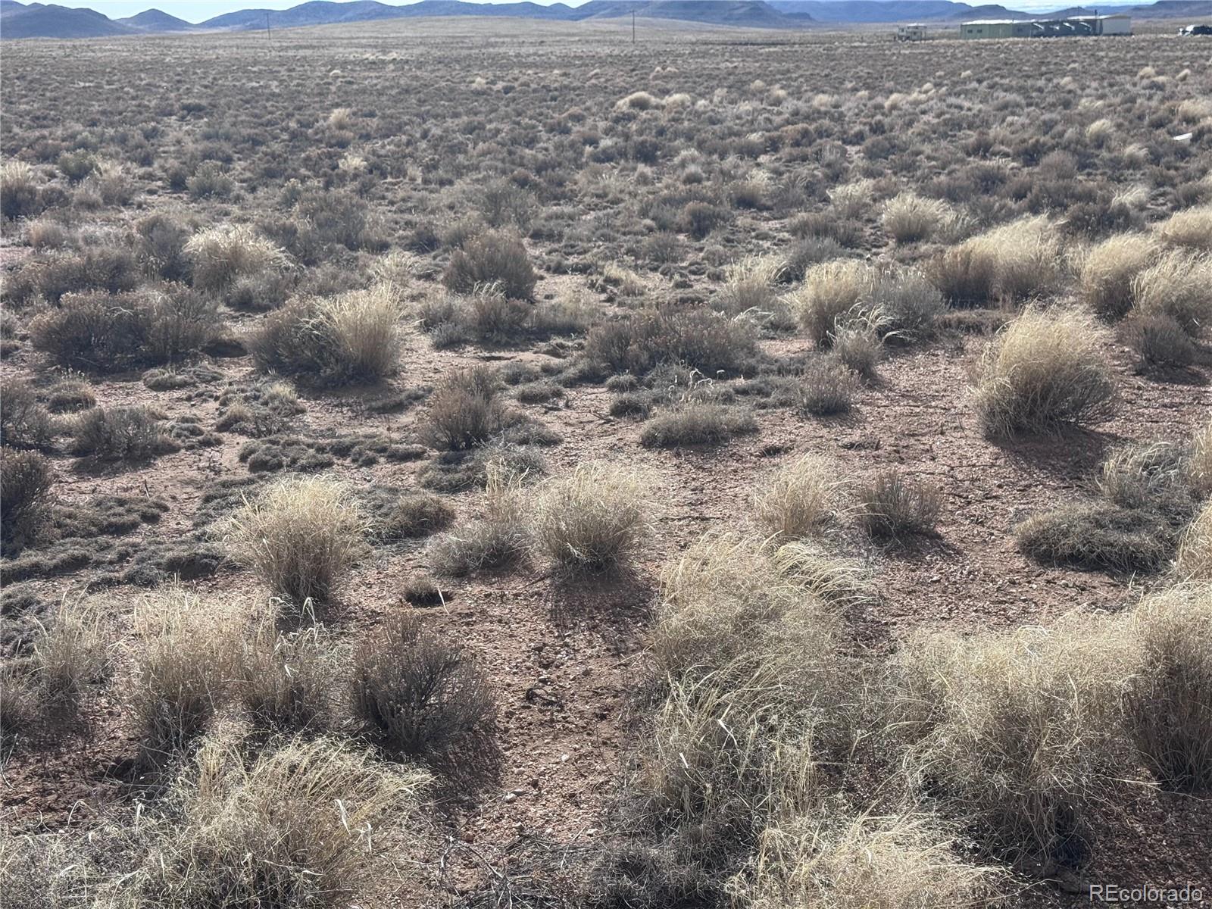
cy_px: 454
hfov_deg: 39.7
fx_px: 1681
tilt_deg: -15.0
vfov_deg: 30.3
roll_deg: +1.2
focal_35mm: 48
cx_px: 606
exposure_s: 1/7092
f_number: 1.78
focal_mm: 6.76
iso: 64
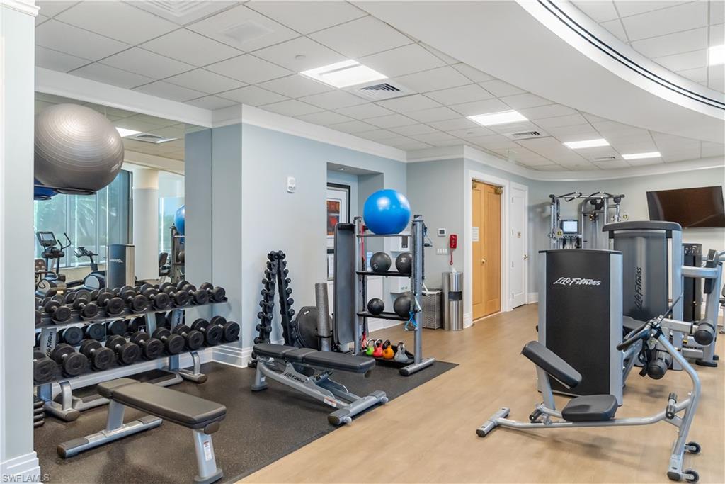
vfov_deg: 53.1
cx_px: 362
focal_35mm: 24
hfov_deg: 73.7
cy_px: 242
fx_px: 483
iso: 1250
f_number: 2.8
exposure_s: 1/250
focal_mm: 24
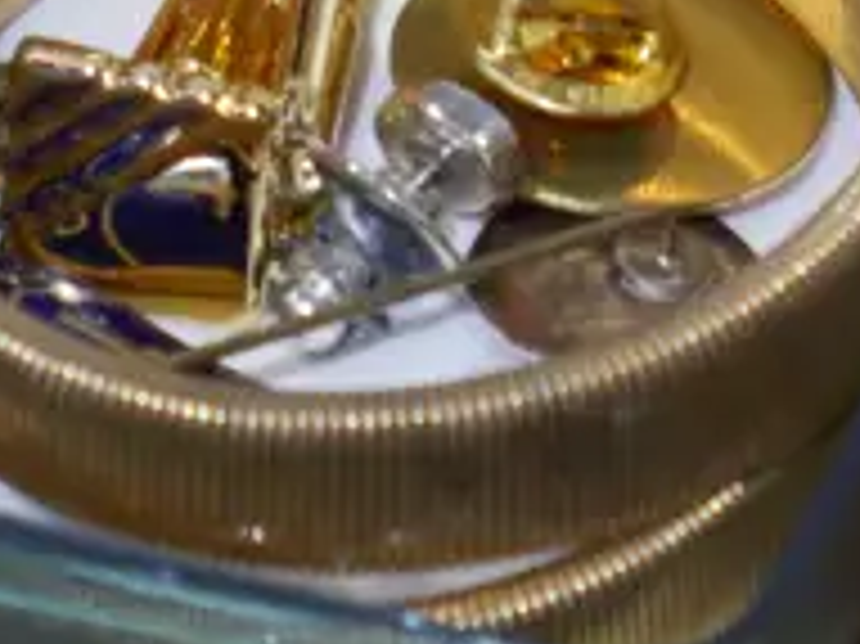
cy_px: -363
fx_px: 10378
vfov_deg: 3.5
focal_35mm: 418
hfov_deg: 4.7
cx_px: -495
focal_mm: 39
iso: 1000
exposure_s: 1/100
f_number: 5.6
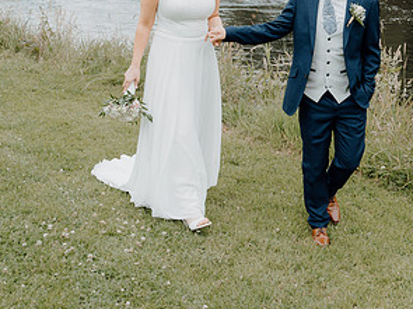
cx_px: 279
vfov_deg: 20.7
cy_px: 52
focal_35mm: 70
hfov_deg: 27.6
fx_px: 835
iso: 125
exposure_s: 1/200
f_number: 5
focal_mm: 37
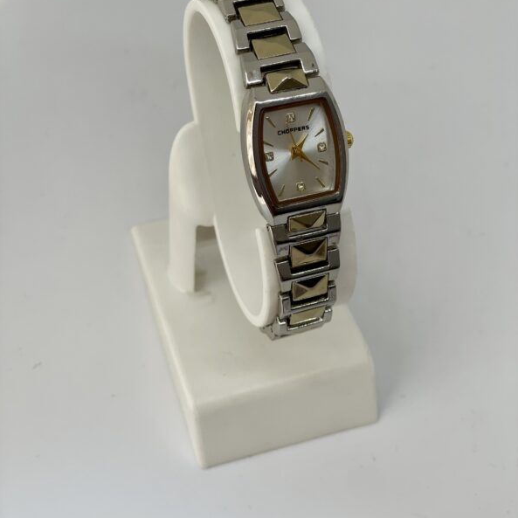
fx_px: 1050
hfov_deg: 27.7
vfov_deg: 27.6
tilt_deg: -51.2
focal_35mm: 62
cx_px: 260
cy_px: 190
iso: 32
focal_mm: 6
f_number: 2
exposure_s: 1/353
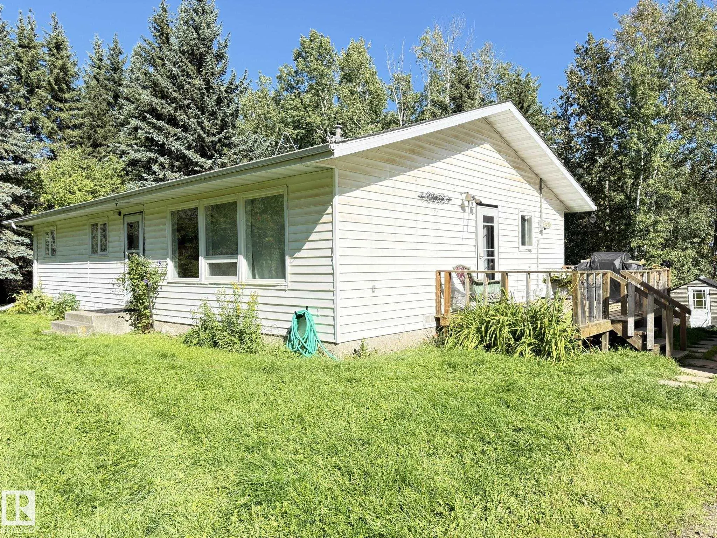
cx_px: 358
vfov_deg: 56.8
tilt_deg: +0.8
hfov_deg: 71.6
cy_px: 269
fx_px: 497
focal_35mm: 24
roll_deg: +0.8
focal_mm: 6.76
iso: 100
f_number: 1.78
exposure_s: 1/1949
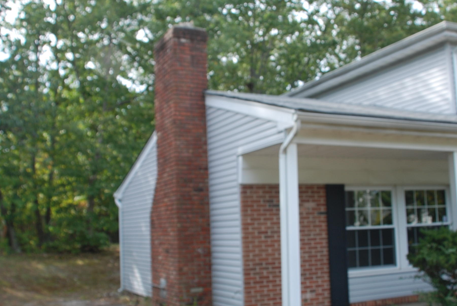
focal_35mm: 45
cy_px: 152
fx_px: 572
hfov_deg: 43.4
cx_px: 263
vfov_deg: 29.9
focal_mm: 18
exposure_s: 1/125
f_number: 5.6
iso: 140
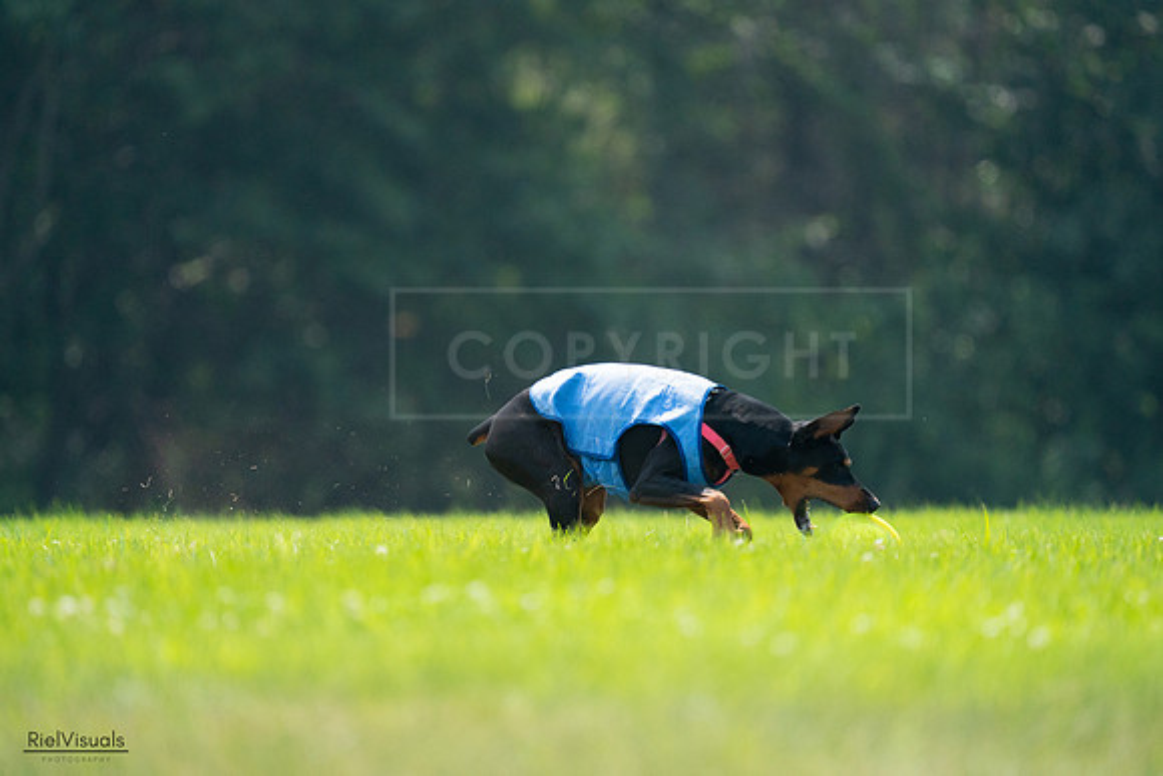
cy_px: 388
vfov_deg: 2.3
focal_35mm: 600
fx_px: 19387
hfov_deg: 3.4
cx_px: 582
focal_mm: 600
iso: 2500
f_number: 6.3
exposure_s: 1/4000
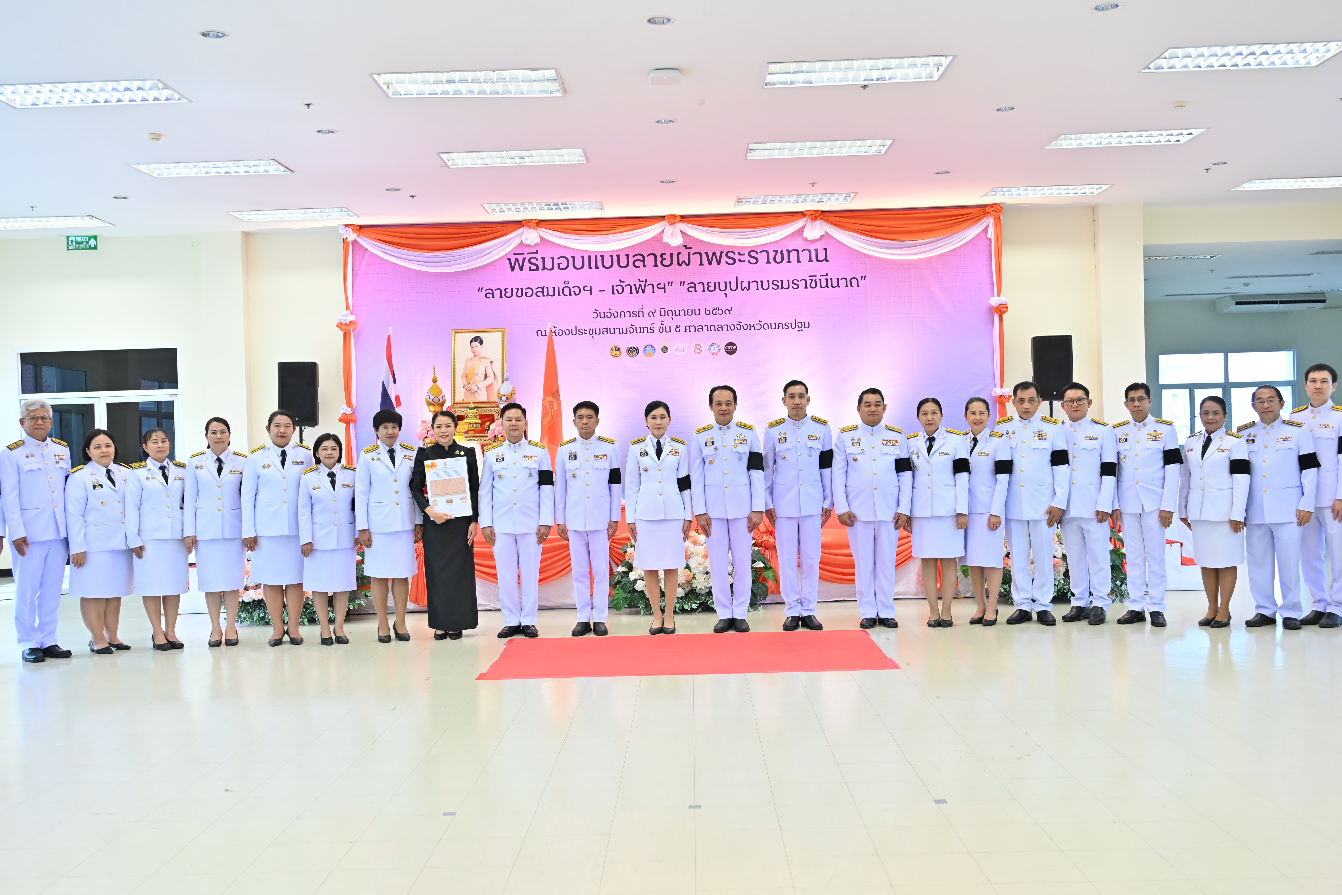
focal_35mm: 34
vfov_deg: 38.9
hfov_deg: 55.8
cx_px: 671
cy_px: 448
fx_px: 1267
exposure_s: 1/250
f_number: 4
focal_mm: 34
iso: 1600
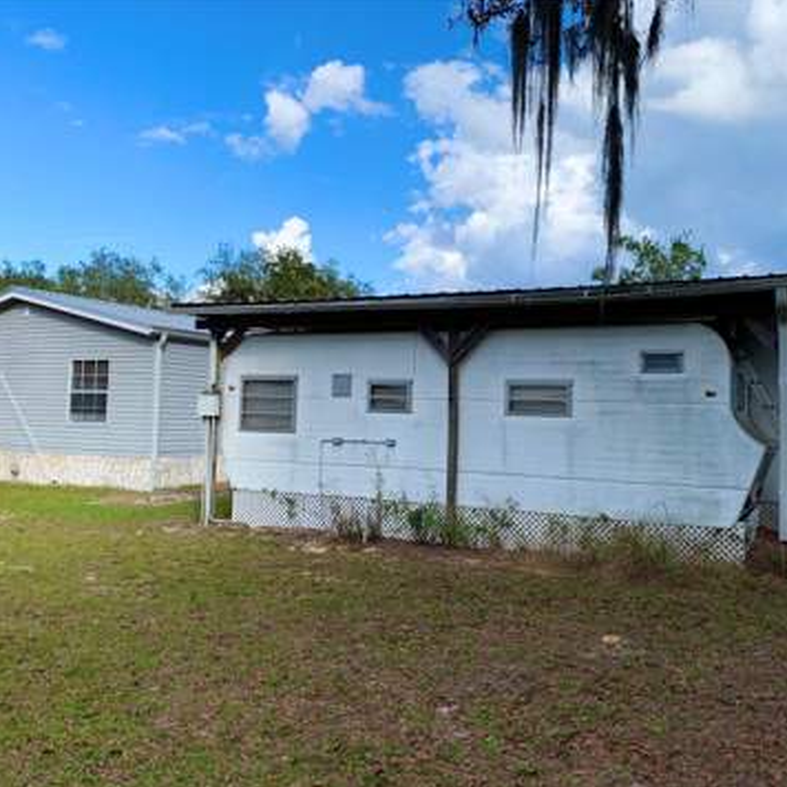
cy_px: 394
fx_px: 797
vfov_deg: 52.5
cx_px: 418
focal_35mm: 31
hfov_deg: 52.5
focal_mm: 4.25
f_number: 1.8
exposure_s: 1/1585
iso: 25
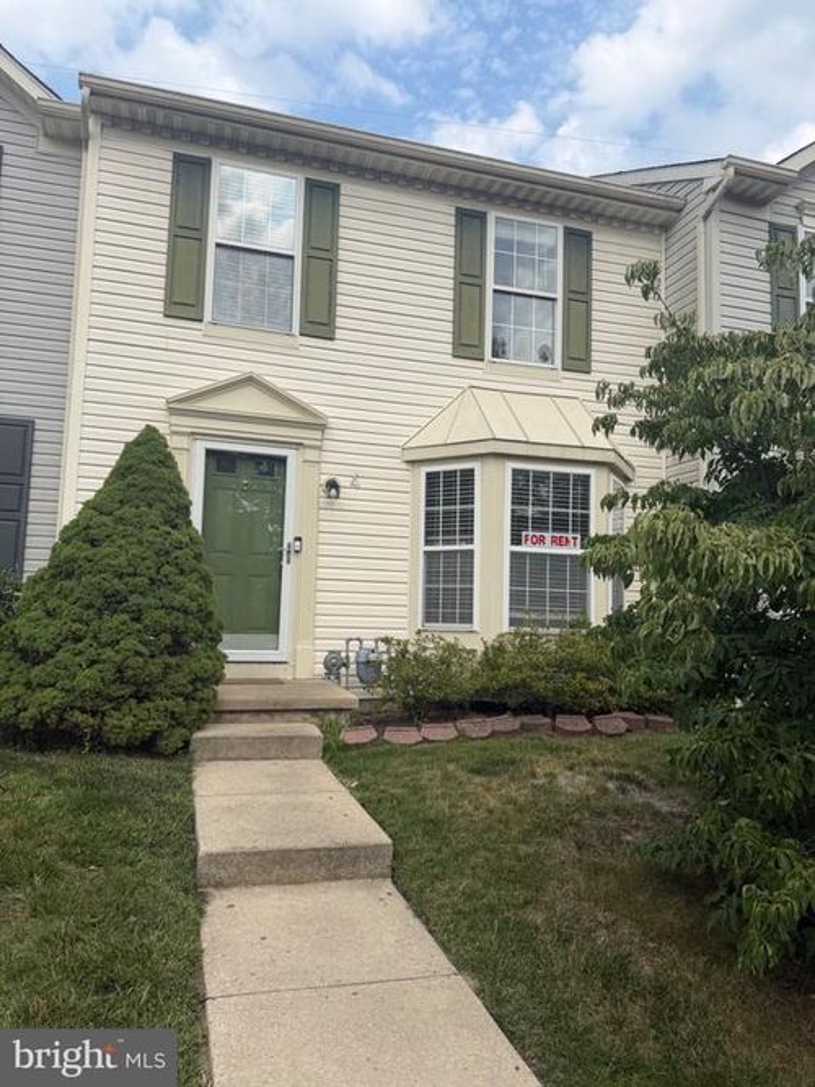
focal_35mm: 24
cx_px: 408
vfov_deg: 71.6
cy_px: 544
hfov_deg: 56.8
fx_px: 754
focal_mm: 6.76
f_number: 1.78
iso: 80
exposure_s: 1/3759
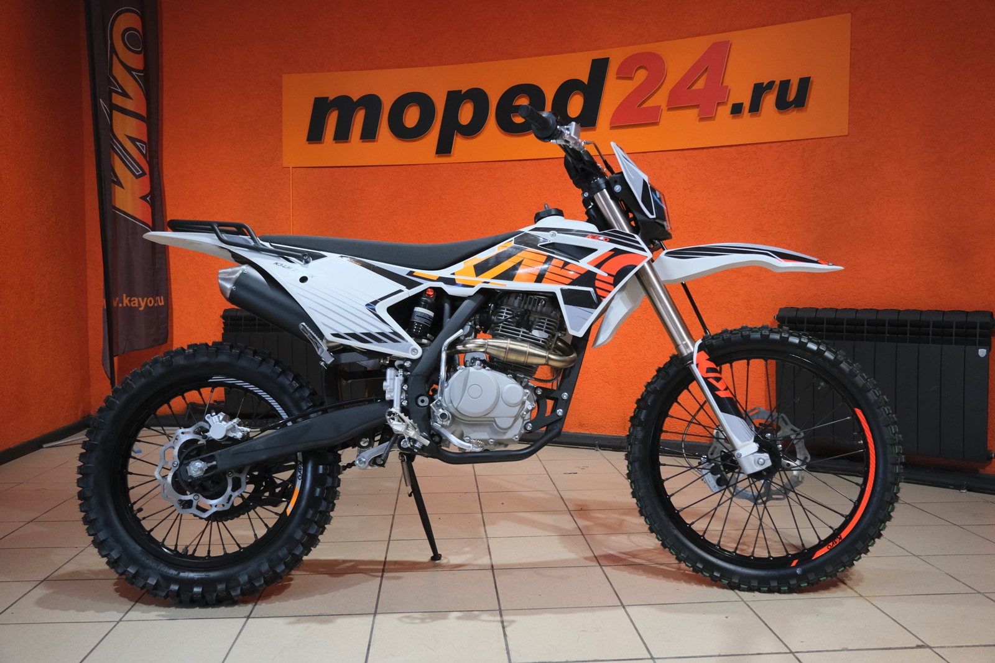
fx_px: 829
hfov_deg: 61.9
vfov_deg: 43.6
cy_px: 332
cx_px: 498
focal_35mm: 30
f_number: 4
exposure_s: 1/200
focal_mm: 20.2
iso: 2000
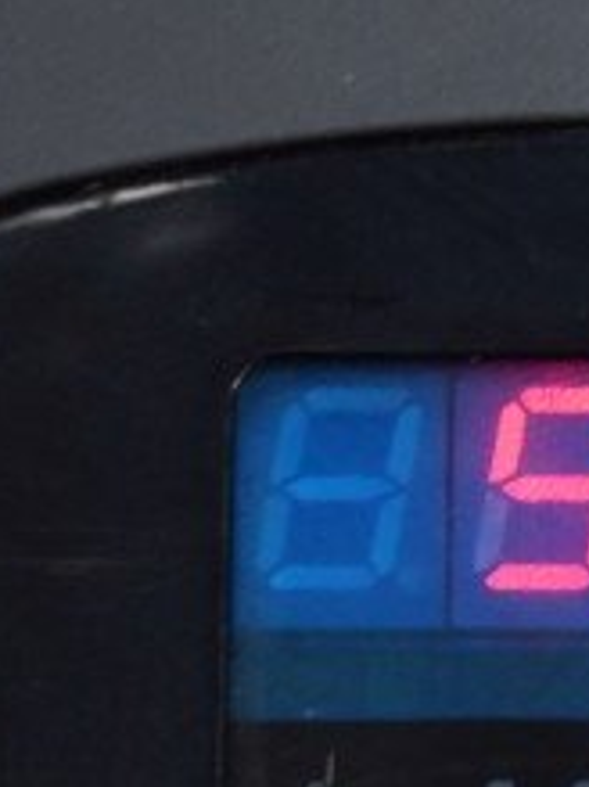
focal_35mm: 221
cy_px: 618
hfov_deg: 6.7
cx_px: 729
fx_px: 5019
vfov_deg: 8.9
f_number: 4.2
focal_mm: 28
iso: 720
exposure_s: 1/60
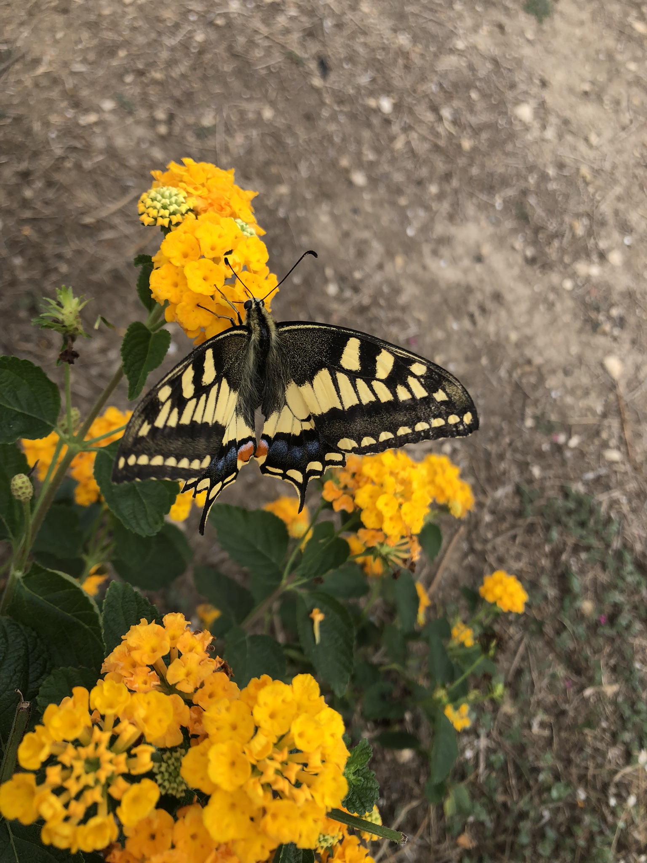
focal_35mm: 28
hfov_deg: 49.7
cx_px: 324
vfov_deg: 63.4
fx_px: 698
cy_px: 432
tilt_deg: -58.4
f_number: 1.8
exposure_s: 1/607
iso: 20
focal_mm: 3.99
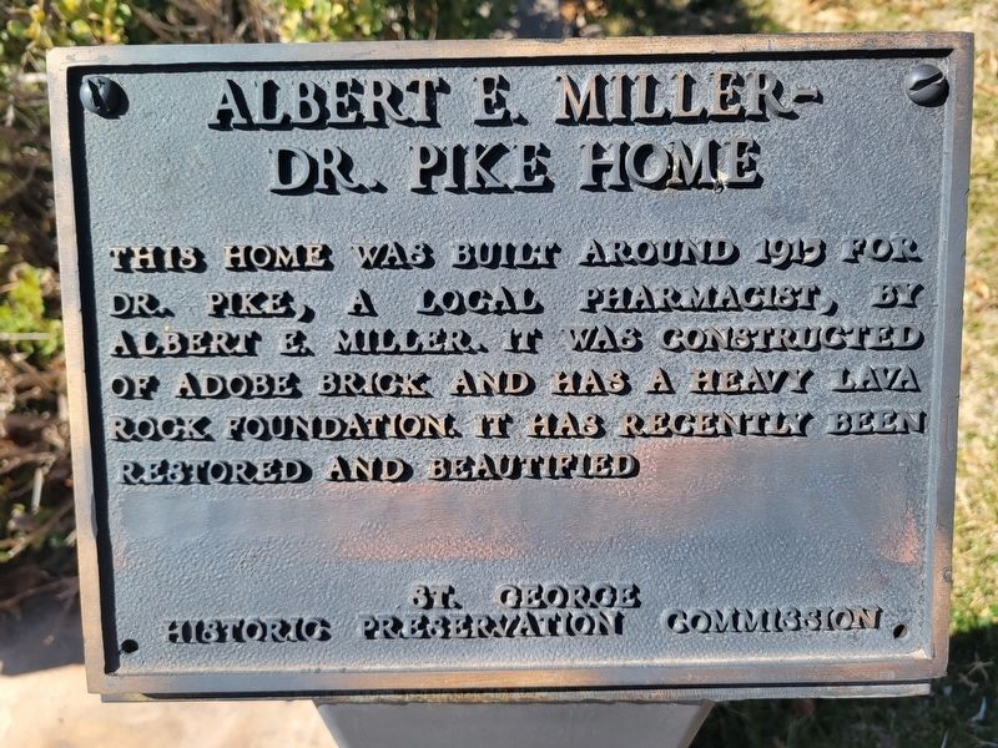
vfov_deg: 53.1
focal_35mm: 26
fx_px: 750
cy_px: 374
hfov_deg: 67.3
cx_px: 499
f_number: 1.8
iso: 40
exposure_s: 1/1235
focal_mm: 5.4
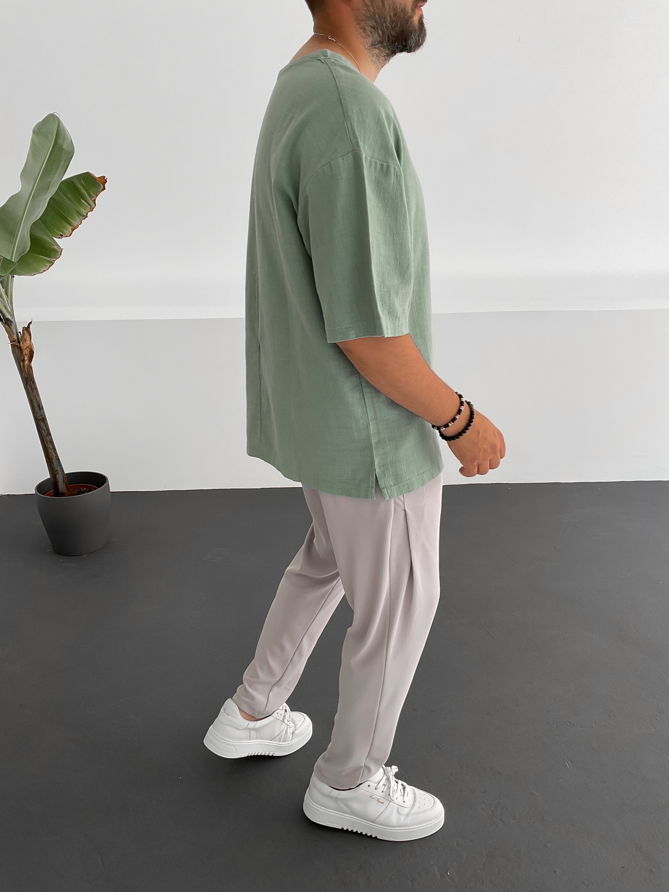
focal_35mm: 29
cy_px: 446
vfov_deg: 61.7
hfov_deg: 48.2
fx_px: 747
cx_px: 334
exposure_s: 1/120
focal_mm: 3
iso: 25
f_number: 1.8
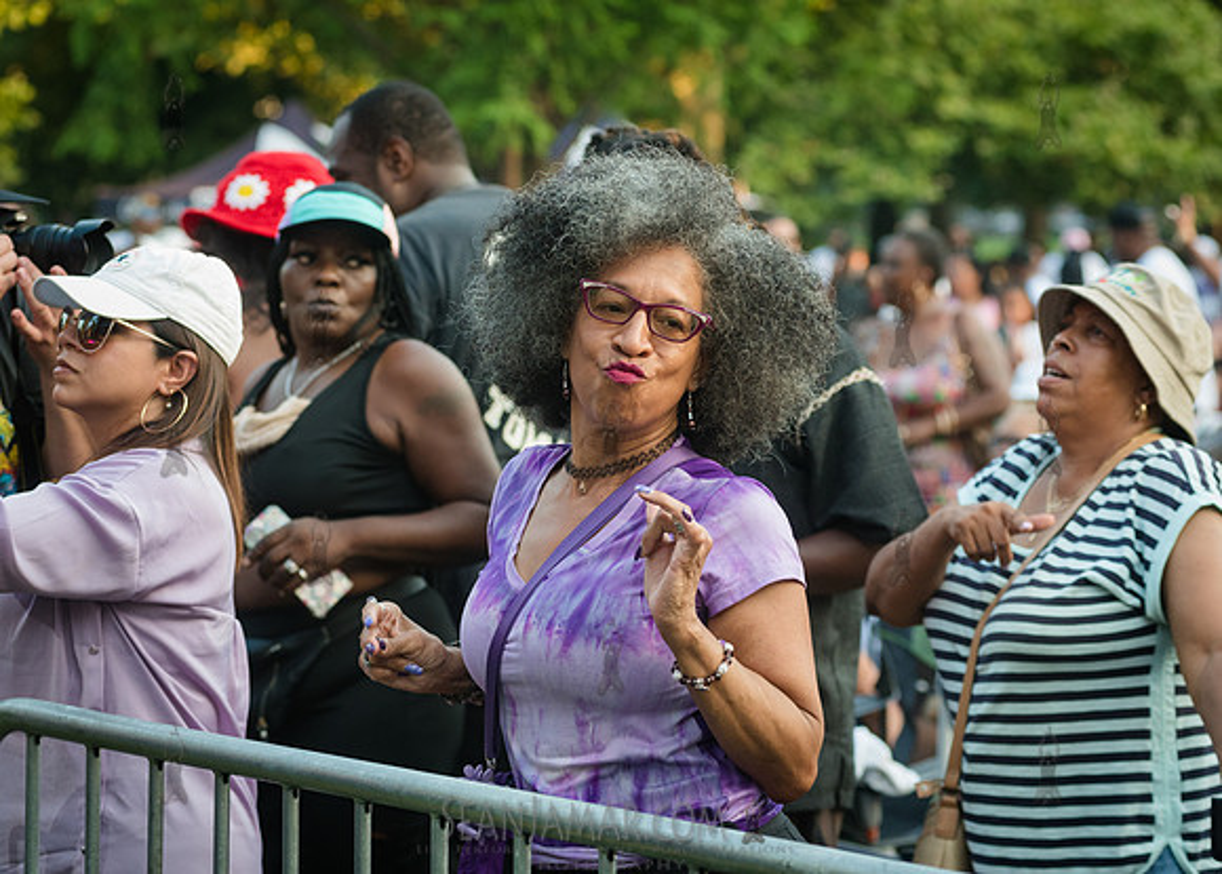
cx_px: 583
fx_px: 4027
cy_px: 483
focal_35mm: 116
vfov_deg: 12.4
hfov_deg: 17.3
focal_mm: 100
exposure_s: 1/400
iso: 1000
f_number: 4.5
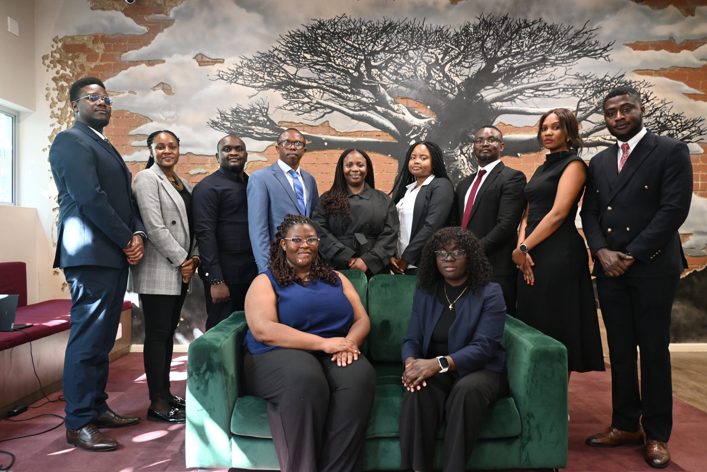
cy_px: 236
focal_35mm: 28
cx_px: 354
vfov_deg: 46.8
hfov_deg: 65.9
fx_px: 545
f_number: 3.8
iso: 1000
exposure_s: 1/20
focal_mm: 18.5
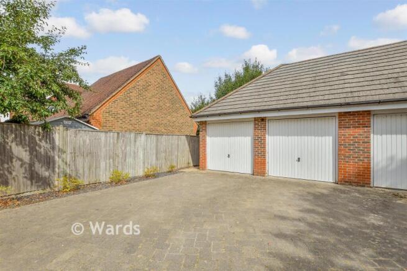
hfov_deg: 100.4
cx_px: 204
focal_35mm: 15
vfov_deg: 77.4
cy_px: 136
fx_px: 170
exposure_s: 1/640
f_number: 8
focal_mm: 10
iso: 320
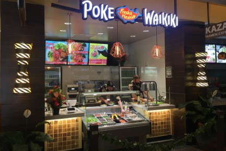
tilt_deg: +0.4
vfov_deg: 42.3
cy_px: 70
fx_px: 195
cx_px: 114
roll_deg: -0.4
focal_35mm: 31
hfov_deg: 60.3
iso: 25
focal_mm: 4.15
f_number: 2.2
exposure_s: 1/30
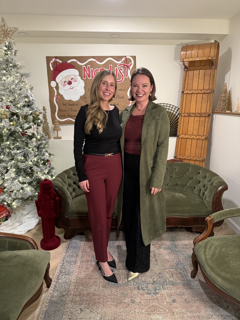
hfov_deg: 56.8
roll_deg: -0.2
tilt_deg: -13.1
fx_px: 222
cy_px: 160
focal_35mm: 24
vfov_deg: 71.6
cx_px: 120
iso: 250
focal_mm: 6.76
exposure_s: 1/60
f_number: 1.78
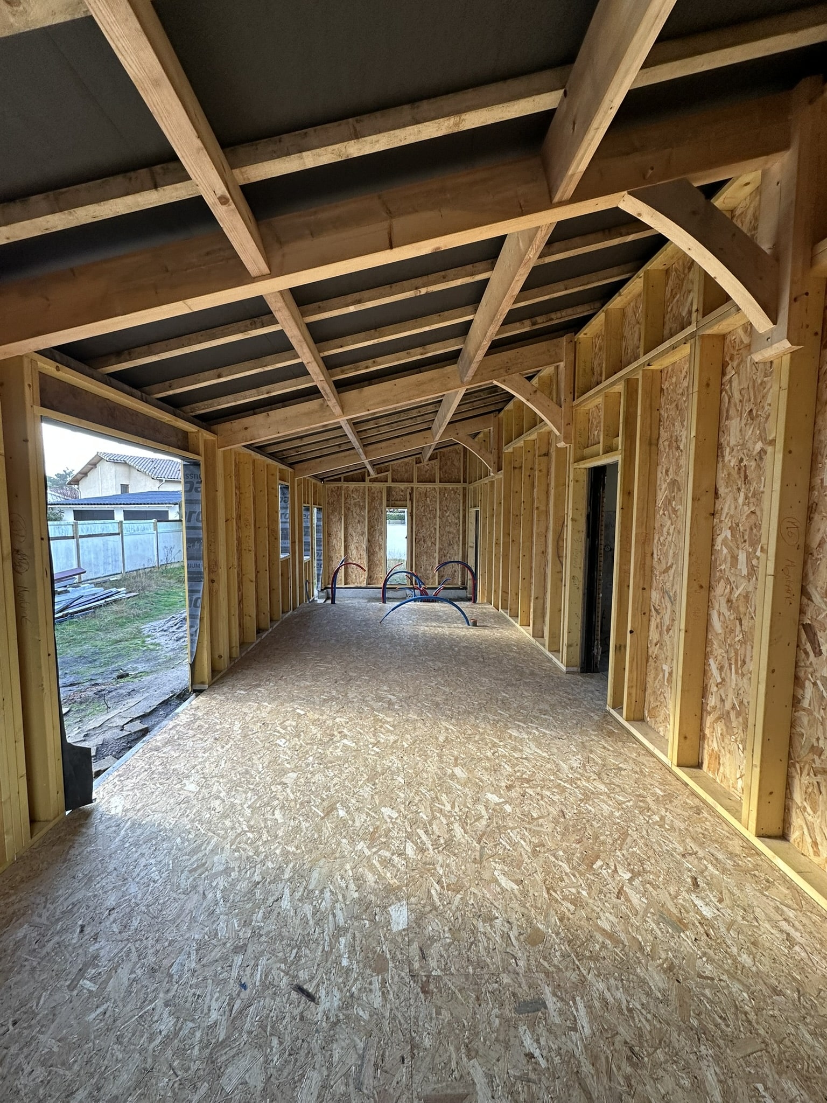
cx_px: 414
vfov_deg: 102.1
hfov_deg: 85.7
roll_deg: -0.5
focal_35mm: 14
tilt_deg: -4.1
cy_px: 552
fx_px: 446
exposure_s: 1/99
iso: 100
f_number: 2.2
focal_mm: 2.22
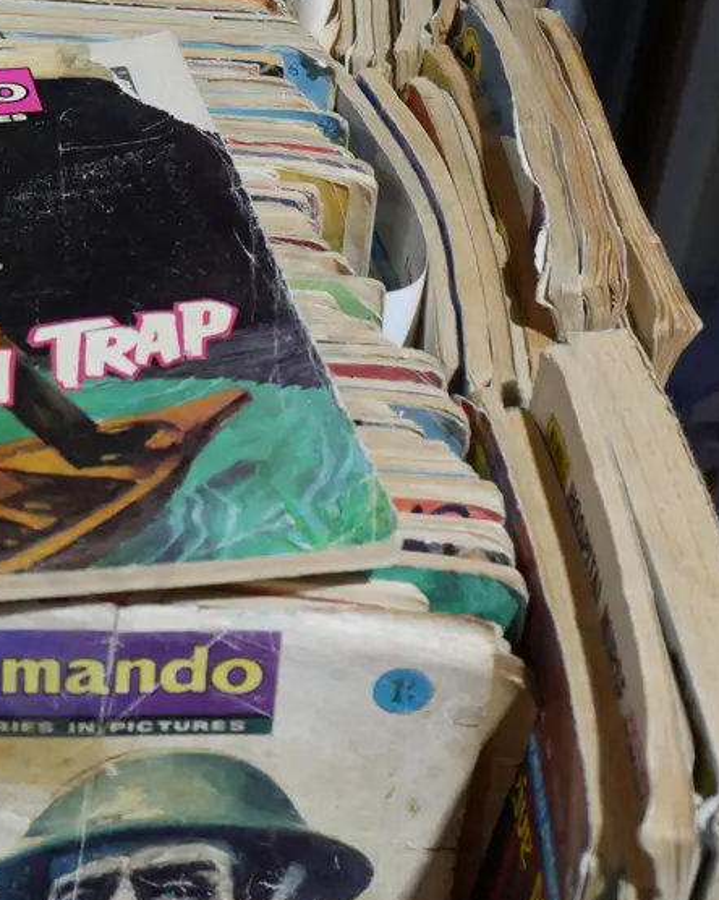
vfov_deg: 21.3
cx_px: 236
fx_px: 2397
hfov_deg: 17.0
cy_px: 432
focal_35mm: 90
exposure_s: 1/60
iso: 1000
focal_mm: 25
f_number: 6.3
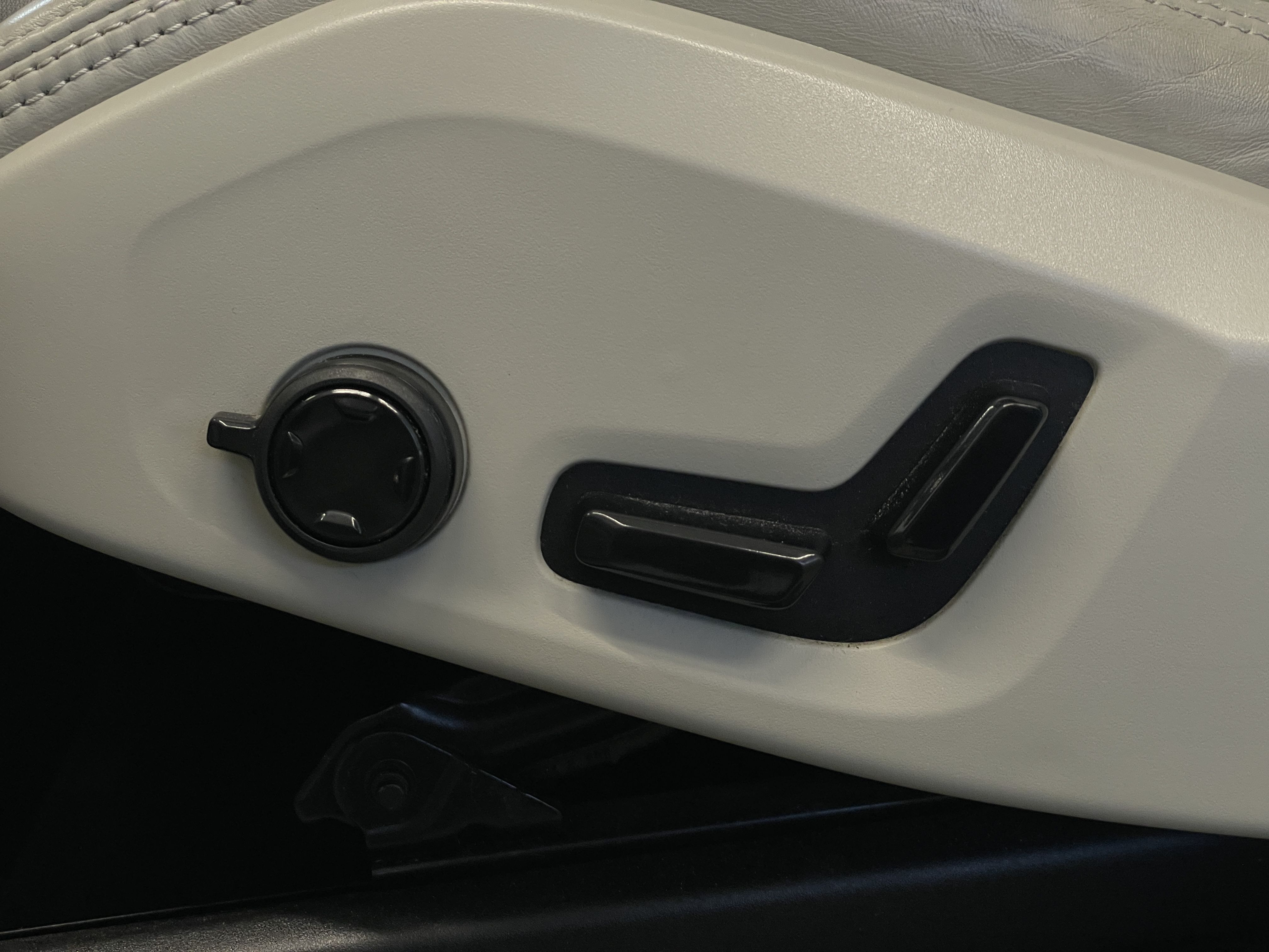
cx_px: 634
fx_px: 1906
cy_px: 476
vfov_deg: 28.0
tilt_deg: -12.9
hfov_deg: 36.8
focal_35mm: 52
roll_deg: +8.6
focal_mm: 6
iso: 100
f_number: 2
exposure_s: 1/100
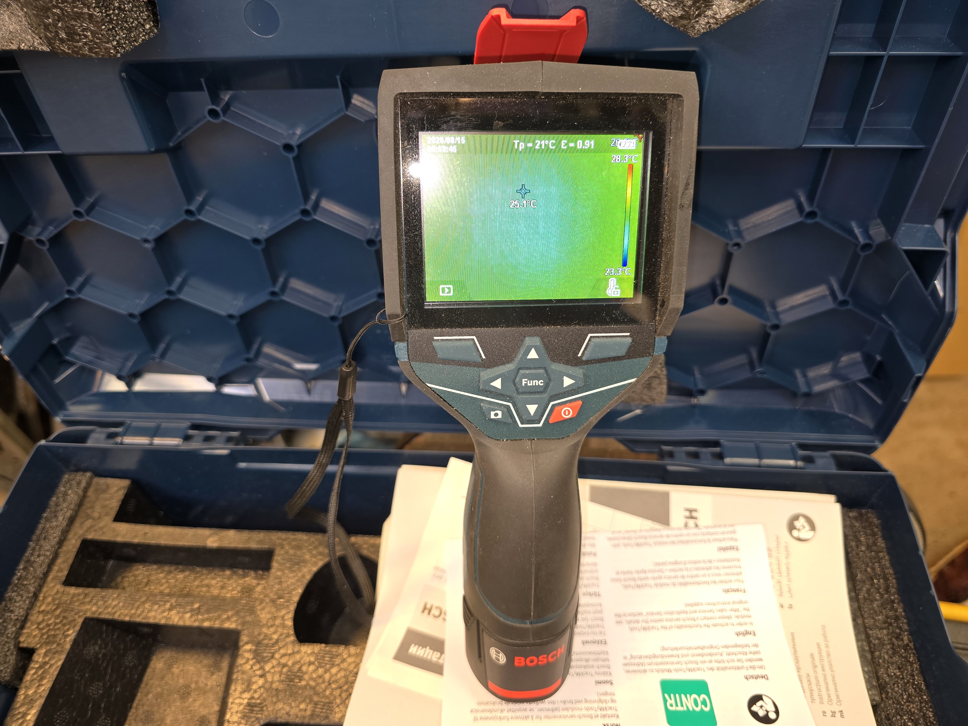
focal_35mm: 23
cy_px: 363
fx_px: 643
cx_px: 484
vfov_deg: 58.9
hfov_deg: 73.9
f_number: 1.7
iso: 125
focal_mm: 6.3
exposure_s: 1/50
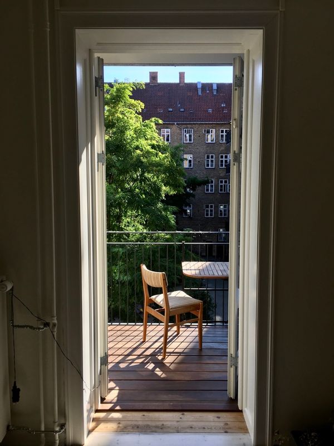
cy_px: 223
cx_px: 167
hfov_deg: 48.2
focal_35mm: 29
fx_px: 373
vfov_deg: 61.7
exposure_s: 1/381
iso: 25
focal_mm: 4.15
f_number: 2.2
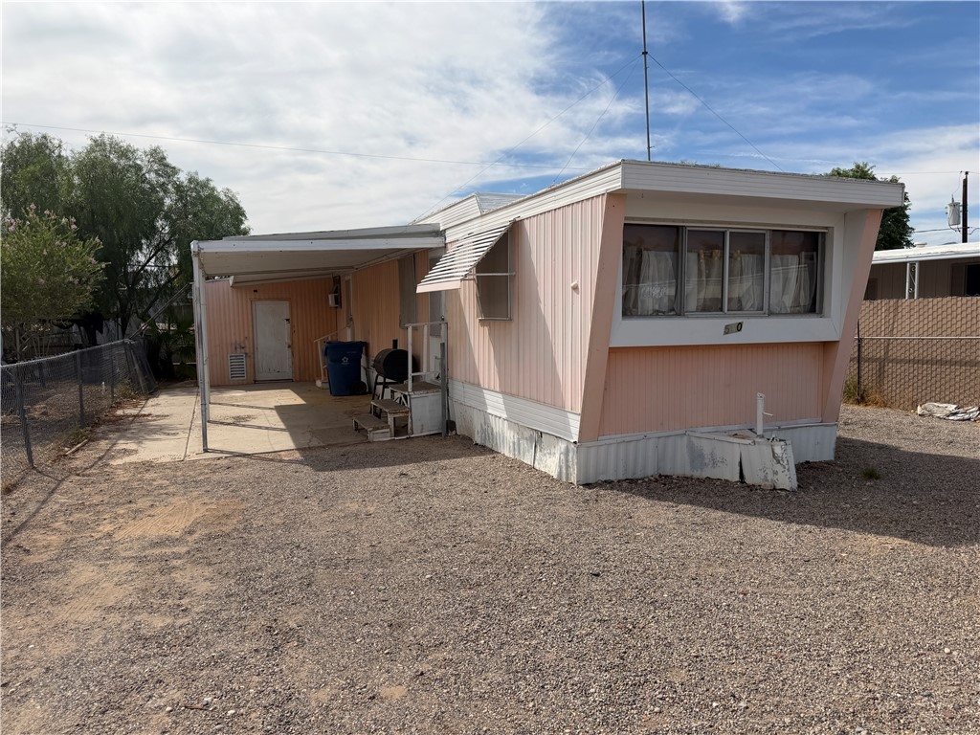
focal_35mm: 24
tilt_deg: -5.7
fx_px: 679
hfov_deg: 71.6
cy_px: 368
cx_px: 490
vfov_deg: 56.8
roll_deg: +0.7
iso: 80
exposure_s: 1/8130
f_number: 1.78
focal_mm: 6.76
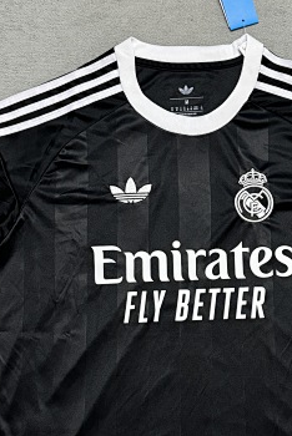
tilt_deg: -79.2
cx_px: 196
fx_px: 692
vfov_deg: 34.9
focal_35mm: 57
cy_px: 269
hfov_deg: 23.7
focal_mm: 6.76
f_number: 1.78
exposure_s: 1/60
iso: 500
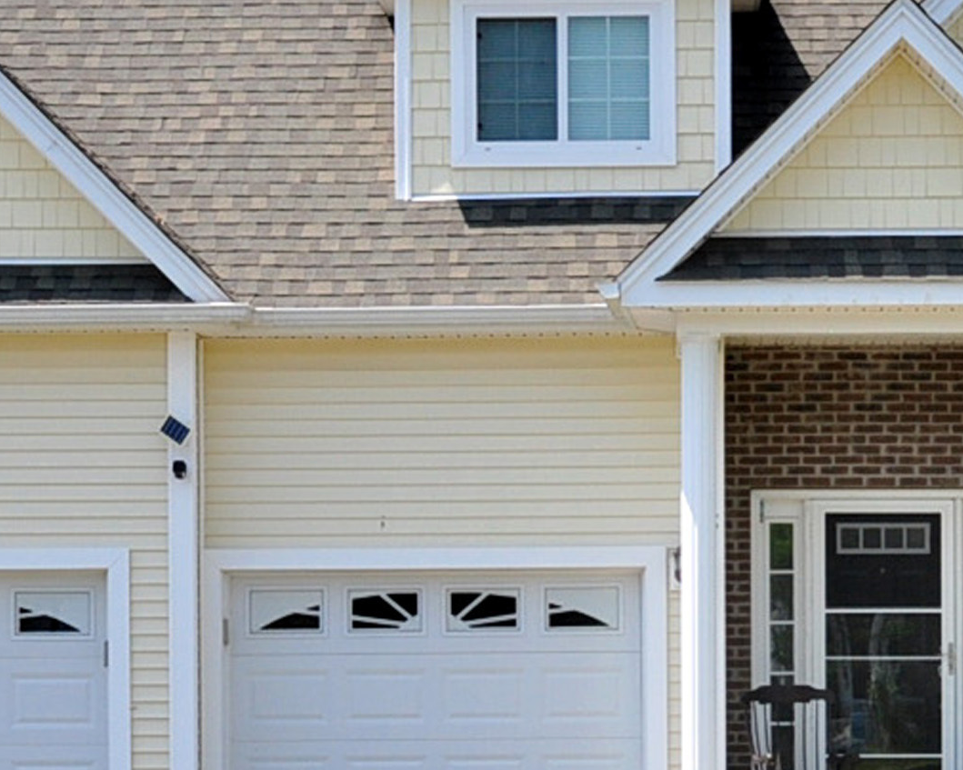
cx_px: 719
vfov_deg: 19.9
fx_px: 2194
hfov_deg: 24.5
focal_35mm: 77
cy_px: 460
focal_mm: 20
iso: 250
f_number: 8
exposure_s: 1/500
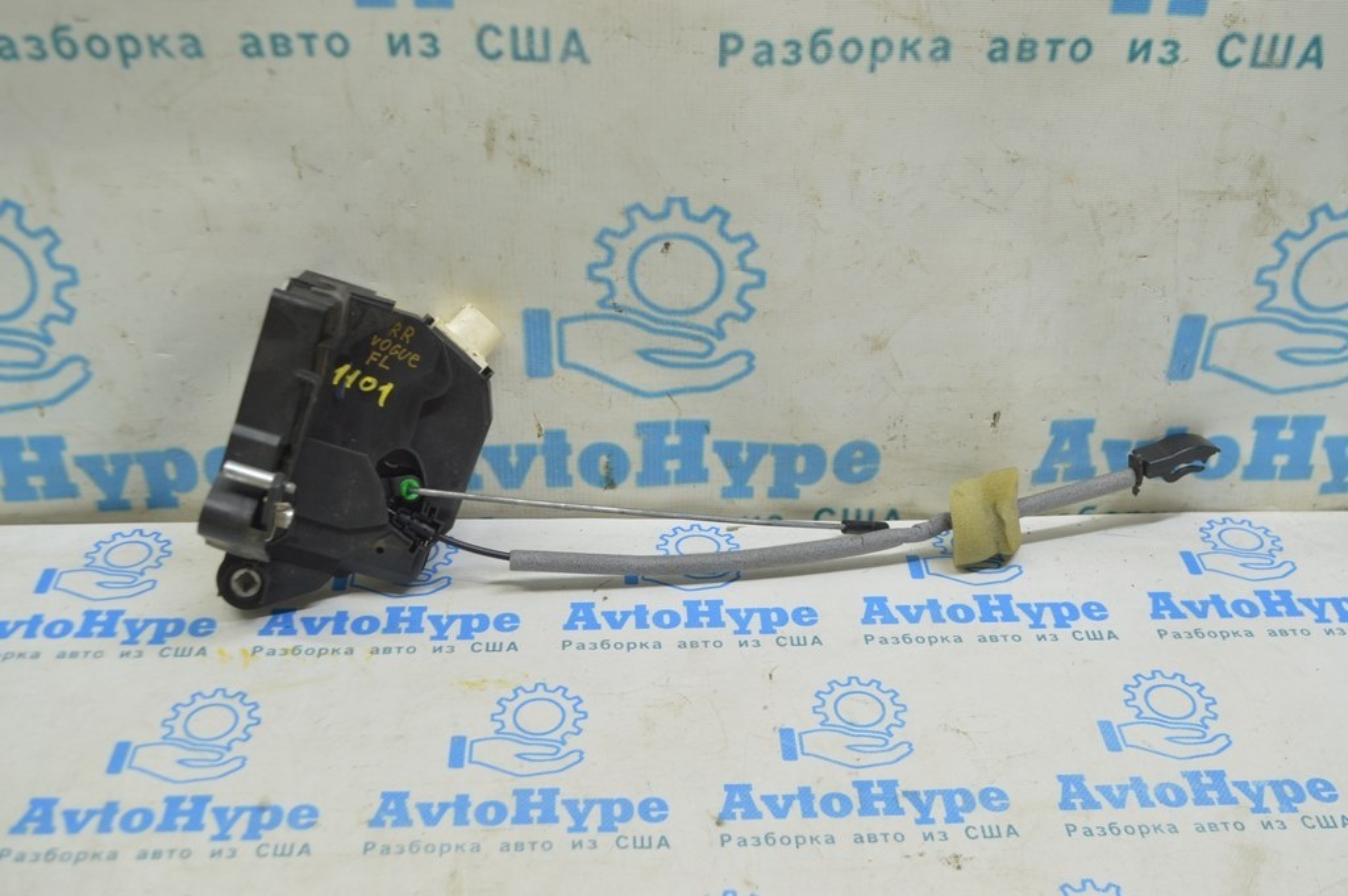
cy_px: 448
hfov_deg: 49.6
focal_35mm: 39
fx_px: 1459
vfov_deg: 34.2
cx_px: 674
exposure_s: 1/20
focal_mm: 26
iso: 400
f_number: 5.6
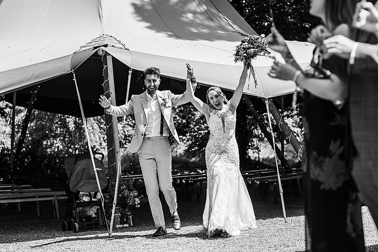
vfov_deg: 16.1
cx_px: 189
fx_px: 892
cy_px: 126
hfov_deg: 23.9
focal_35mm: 85
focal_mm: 85
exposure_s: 1/640
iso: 100
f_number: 4
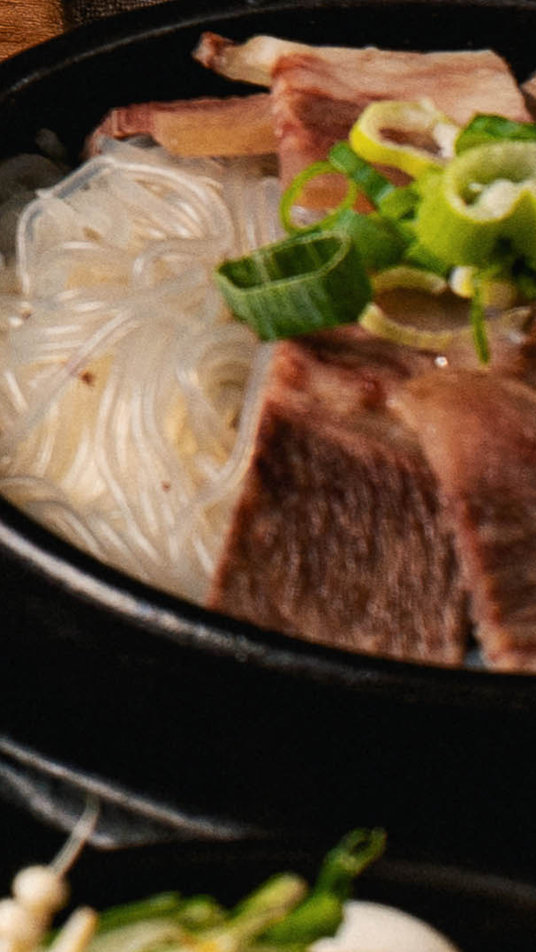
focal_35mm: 368
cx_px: -1355
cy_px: -454
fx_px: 9297
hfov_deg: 3.2
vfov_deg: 5.8
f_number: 11
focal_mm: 64
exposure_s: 1/125
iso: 100
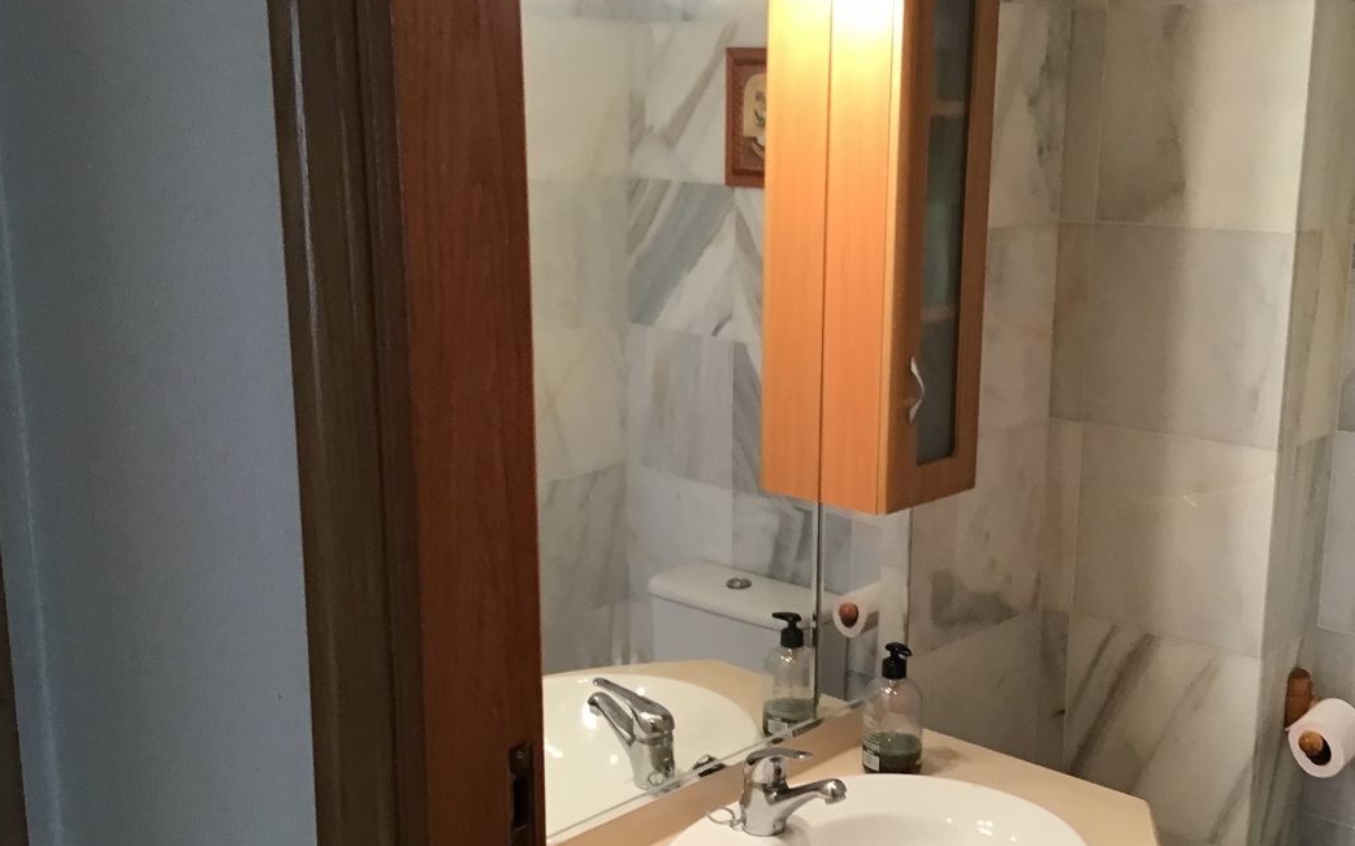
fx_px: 1514
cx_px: 744
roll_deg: +1.8
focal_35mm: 41
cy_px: 457
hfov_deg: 48.2
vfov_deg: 31.2
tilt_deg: -10.6
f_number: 2.4
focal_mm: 3.3
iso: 125
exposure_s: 1/33
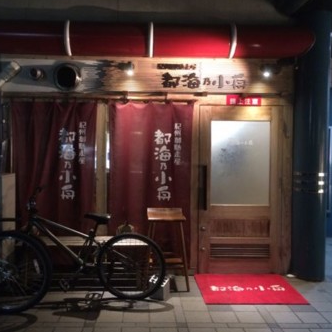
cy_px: 164
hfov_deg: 46.0
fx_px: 391
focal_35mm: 36
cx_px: 149
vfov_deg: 46.0
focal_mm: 4.12
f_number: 2.2
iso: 320
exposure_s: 1/15
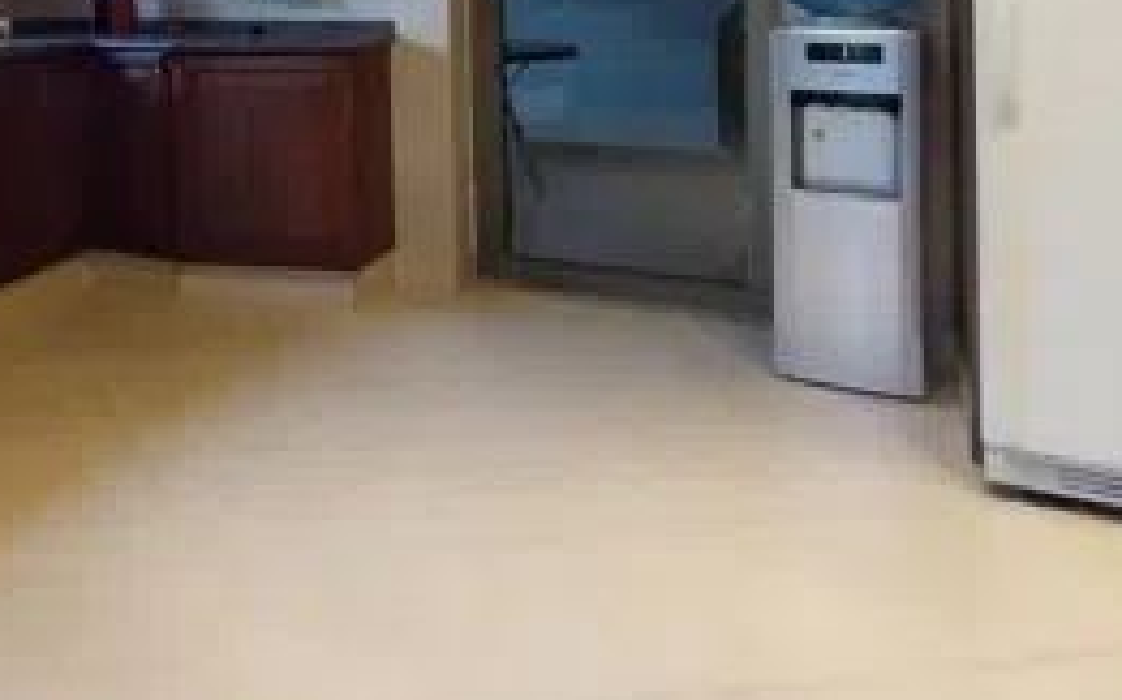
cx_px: -30
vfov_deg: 31.2
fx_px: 1131
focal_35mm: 37
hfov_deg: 44.0
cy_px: -37
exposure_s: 1/25
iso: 320
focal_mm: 1.3
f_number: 2.2
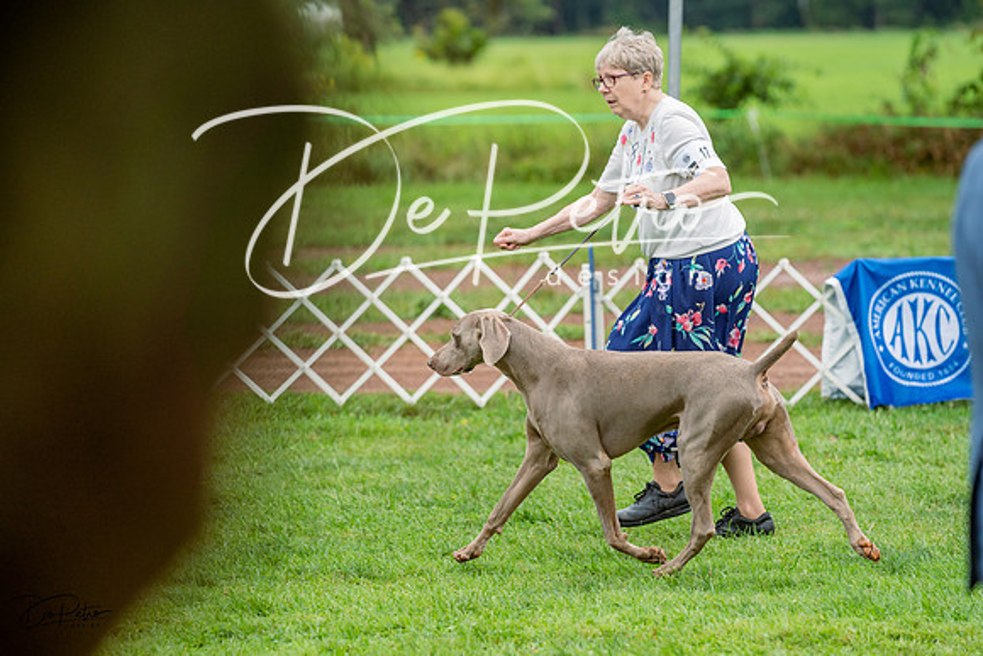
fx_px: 4807
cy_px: 328
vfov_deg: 7.8
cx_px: 492
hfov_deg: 11.7
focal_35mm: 176
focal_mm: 176
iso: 640
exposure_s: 1/1250
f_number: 4
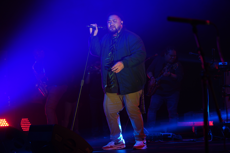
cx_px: 115
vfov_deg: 13.0
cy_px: 76
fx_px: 671
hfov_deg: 19.5
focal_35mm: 105
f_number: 4
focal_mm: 105
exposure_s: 1/125
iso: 500
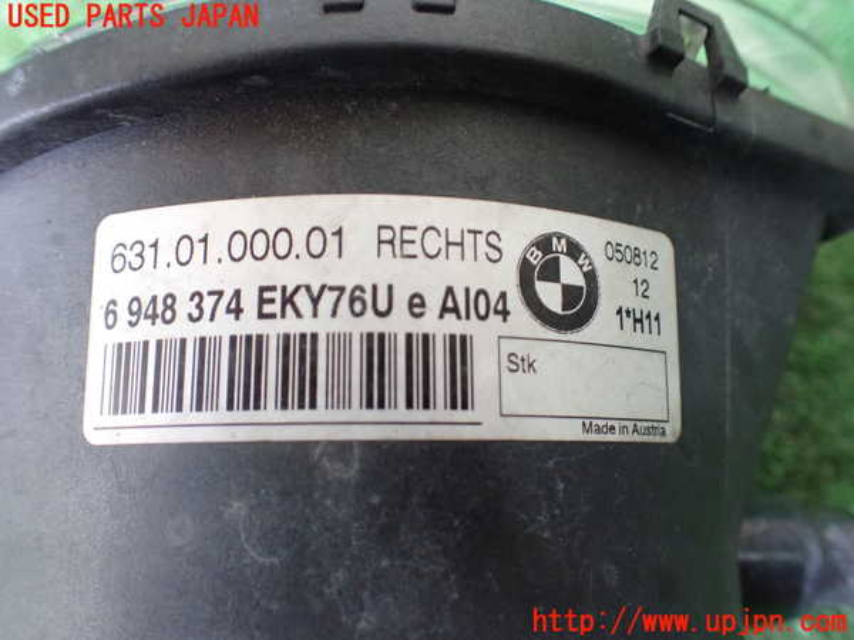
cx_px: 427
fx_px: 740
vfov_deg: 46.8
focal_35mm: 30
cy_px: 320
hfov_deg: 60.0
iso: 800
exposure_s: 1/100
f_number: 2.3
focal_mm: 5.4
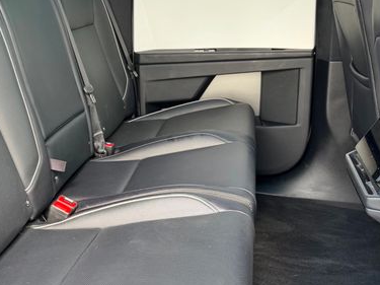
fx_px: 450
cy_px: 79
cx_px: 75
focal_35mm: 41
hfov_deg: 43.6
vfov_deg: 34.5
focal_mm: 6.76
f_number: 1.78
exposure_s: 1/161
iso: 125
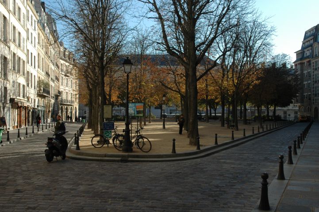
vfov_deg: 36.8
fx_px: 319
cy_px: 106
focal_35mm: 36
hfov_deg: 53.2
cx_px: 160
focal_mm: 24
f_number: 13
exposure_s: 1/125
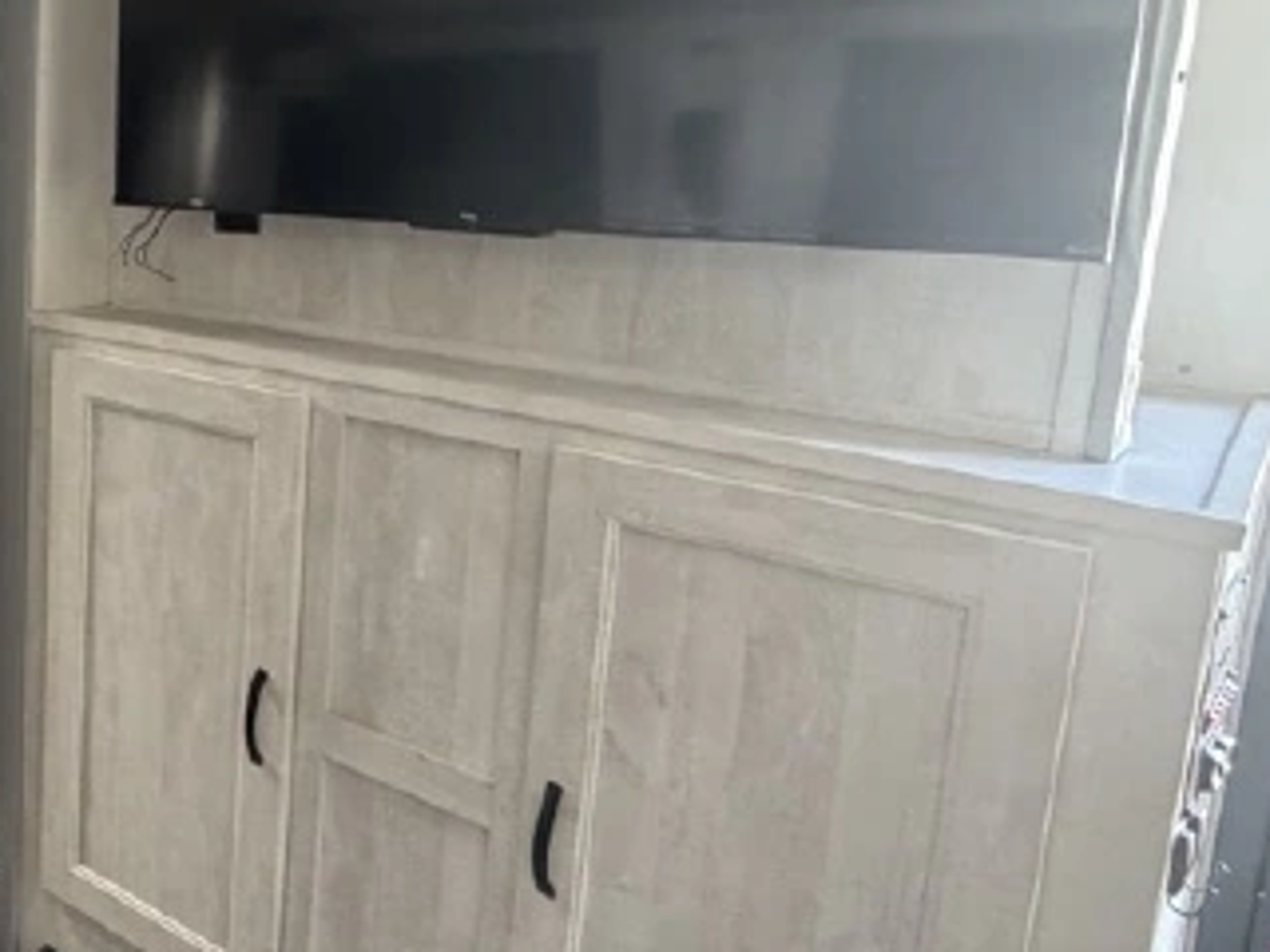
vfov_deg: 40.2
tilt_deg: -5.8
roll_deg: +1.0
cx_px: -71
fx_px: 1284
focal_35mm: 35
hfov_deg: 43.1
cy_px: 317
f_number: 2.2
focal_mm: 2.22
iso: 320
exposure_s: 1/62
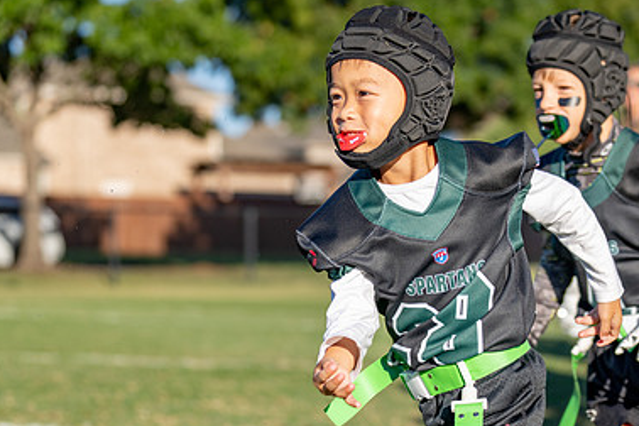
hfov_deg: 17.8
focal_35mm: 115
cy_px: 259
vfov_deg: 11.9
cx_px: 372
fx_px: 2041
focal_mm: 70
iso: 200
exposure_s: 1/2500
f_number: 2.8
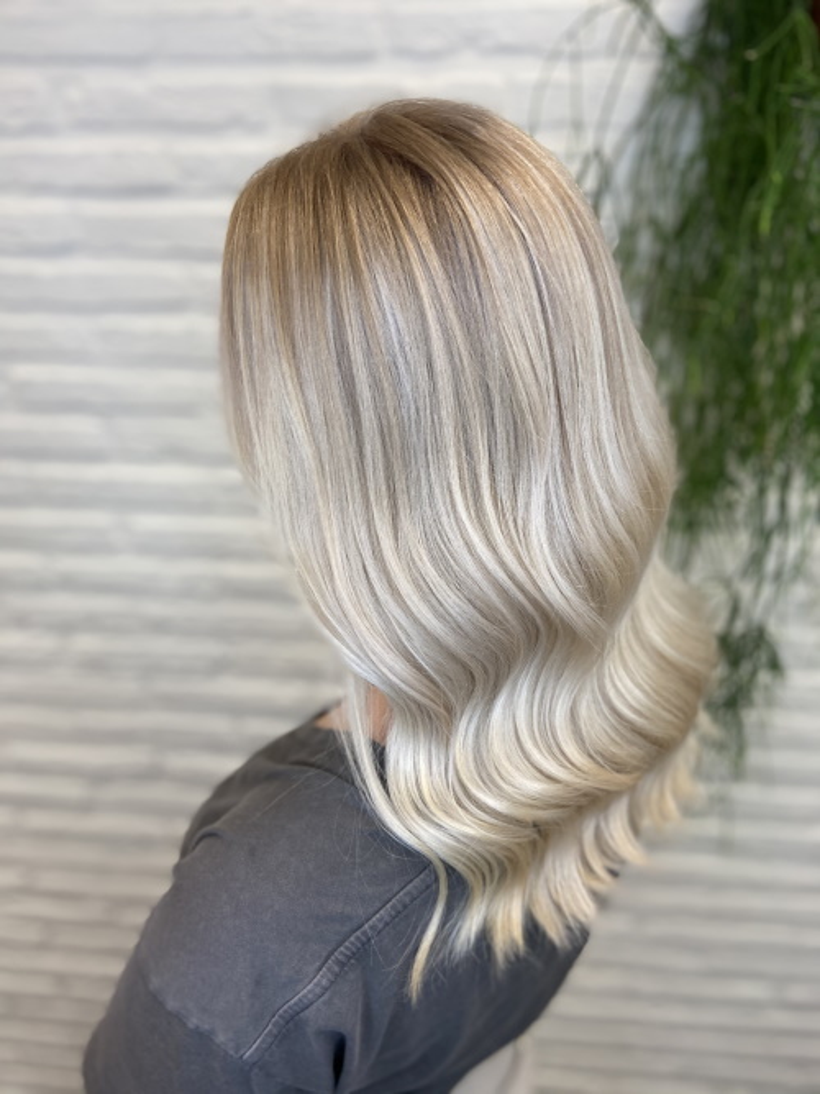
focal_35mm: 26
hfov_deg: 53.0
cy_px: 547
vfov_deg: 67.3
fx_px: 821
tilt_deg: -23.7
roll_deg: -0.1
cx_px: 410
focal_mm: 4.25
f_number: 1.8
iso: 80
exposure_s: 1/100
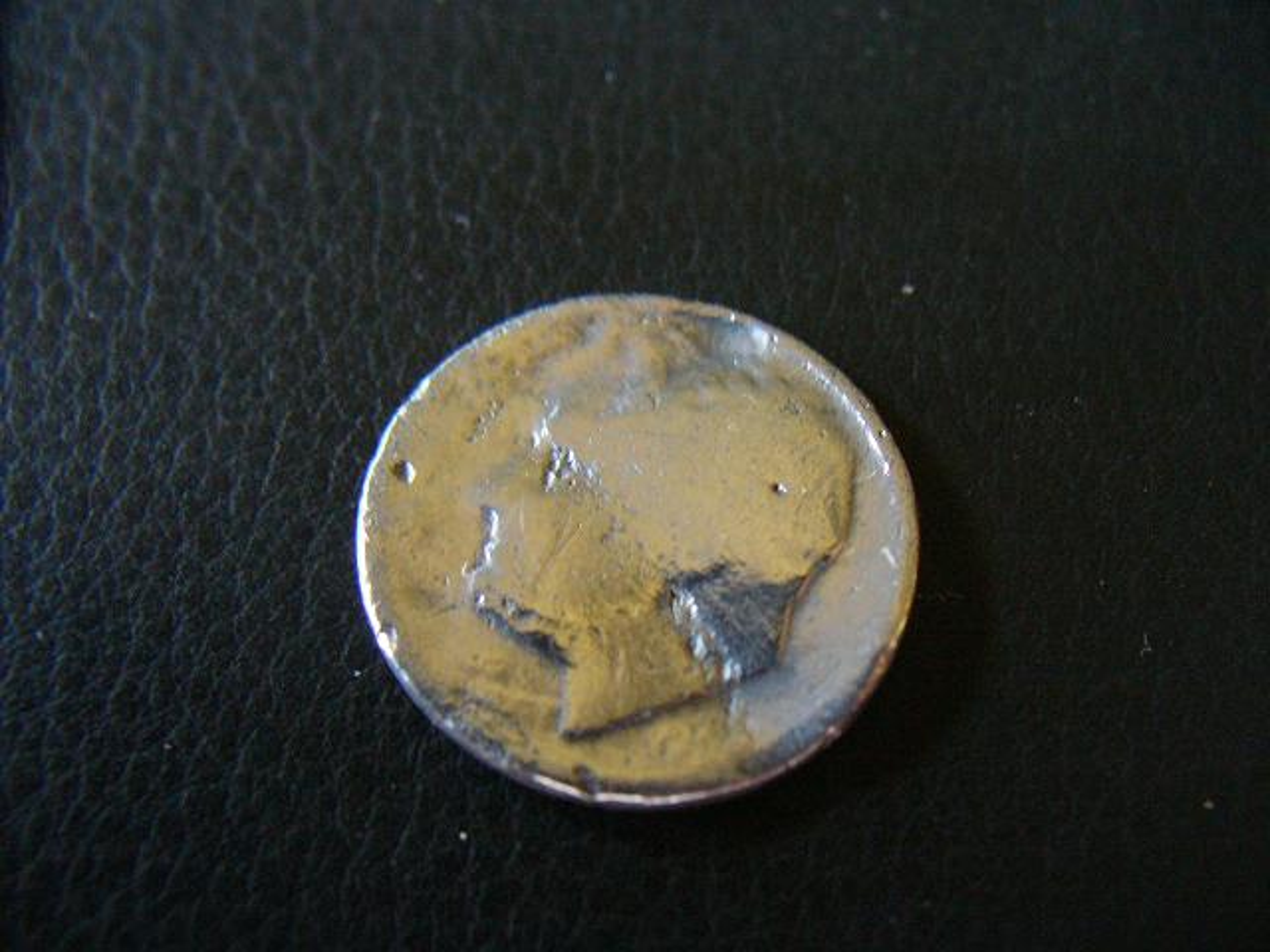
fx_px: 1357
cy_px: 476
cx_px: 635
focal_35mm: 37
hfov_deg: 50.1
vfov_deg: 38.7
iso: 200
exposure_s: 1/10
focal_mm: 6.1
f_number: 2.8
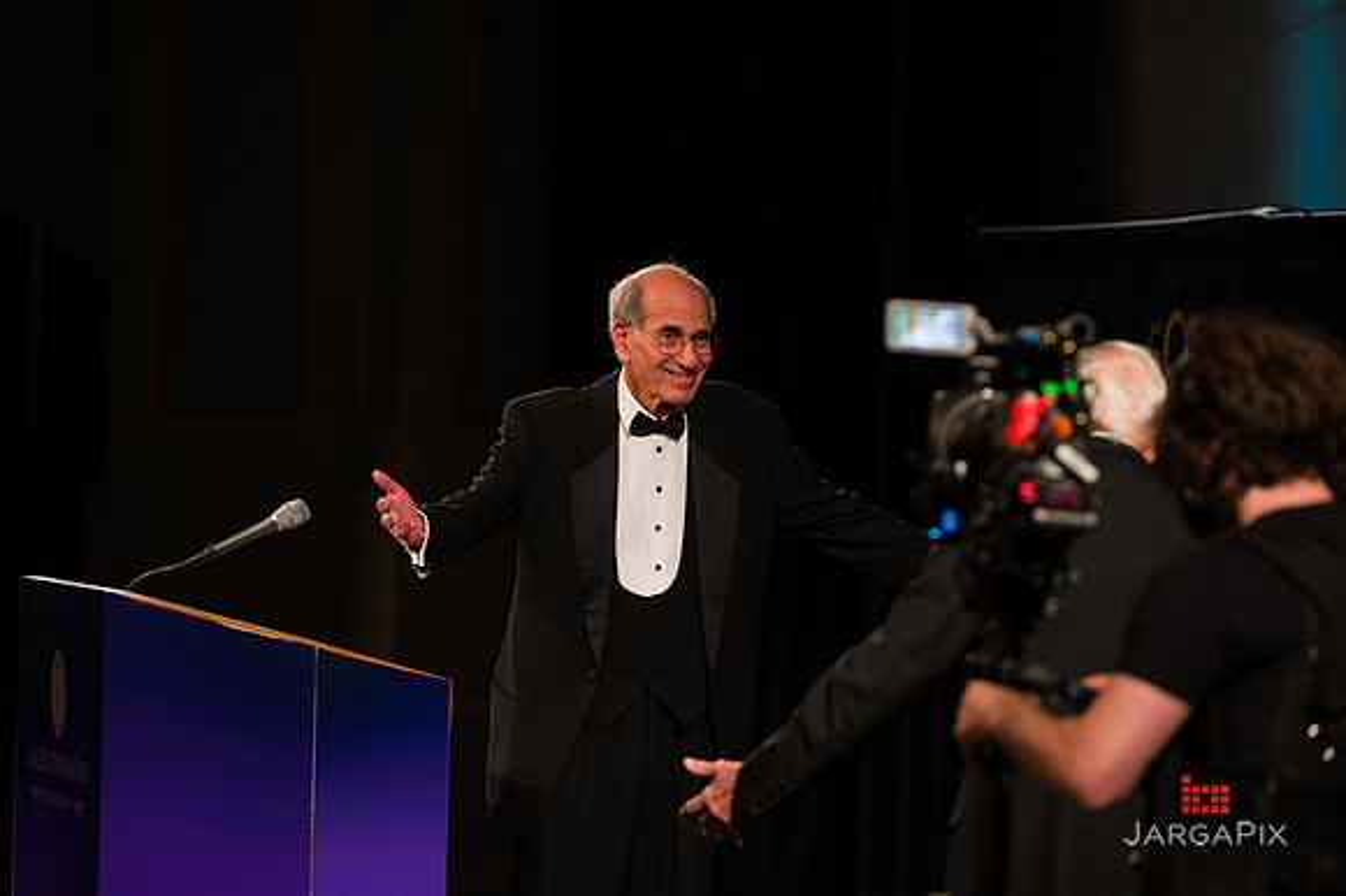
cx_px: 673
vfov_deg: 7.0
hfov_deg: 10.6
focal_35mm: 195
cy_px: 448
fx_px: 7286
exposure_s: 1/200
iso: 1600
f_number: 4
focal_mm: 195
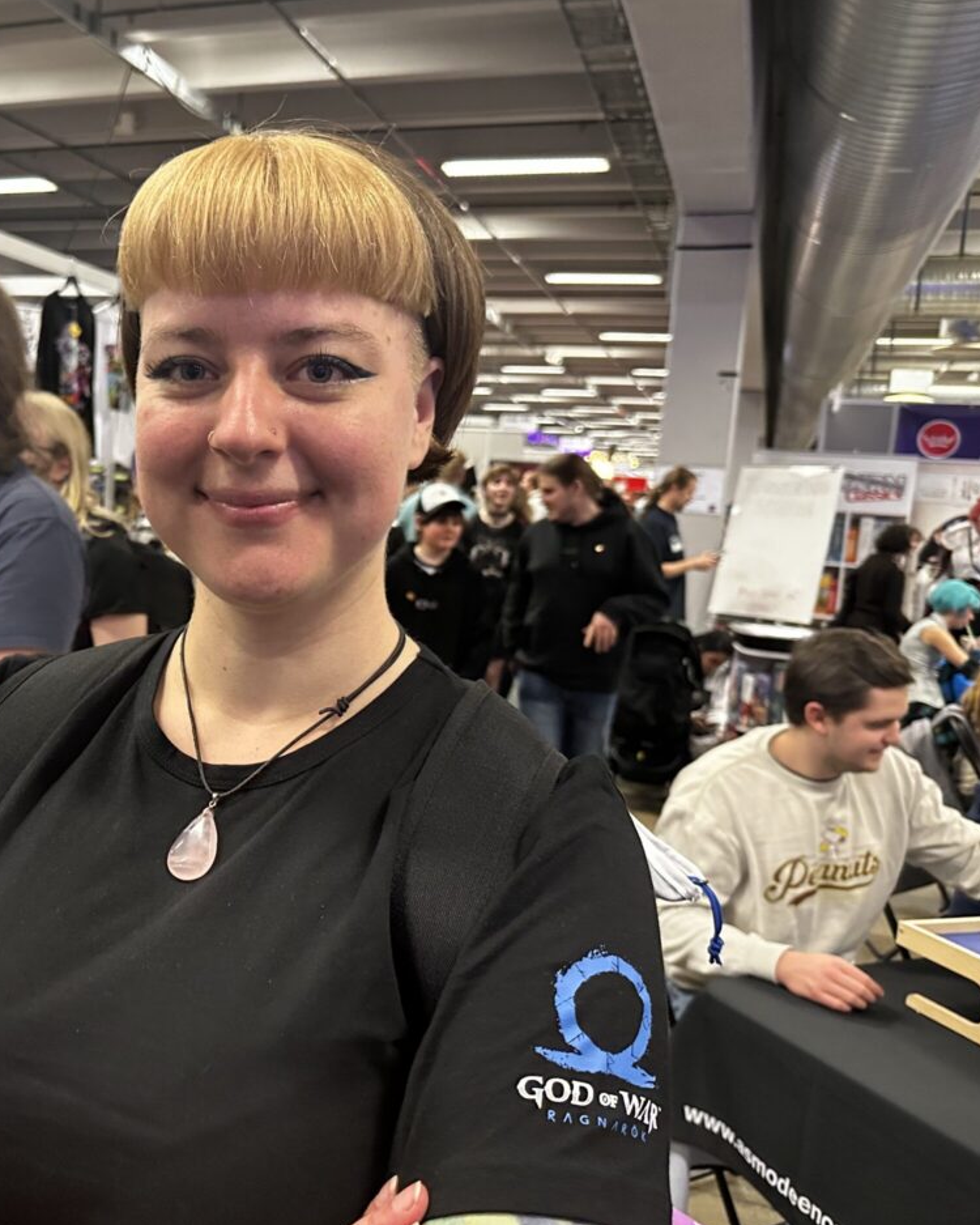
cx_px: 235
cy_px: 603
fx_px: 1160
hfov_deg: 44.2
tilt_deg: -5.8
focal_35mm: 32
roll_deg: -4.1
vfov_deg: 55.7
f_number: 1.78
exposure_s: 1/50
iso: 640
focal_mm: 6.86
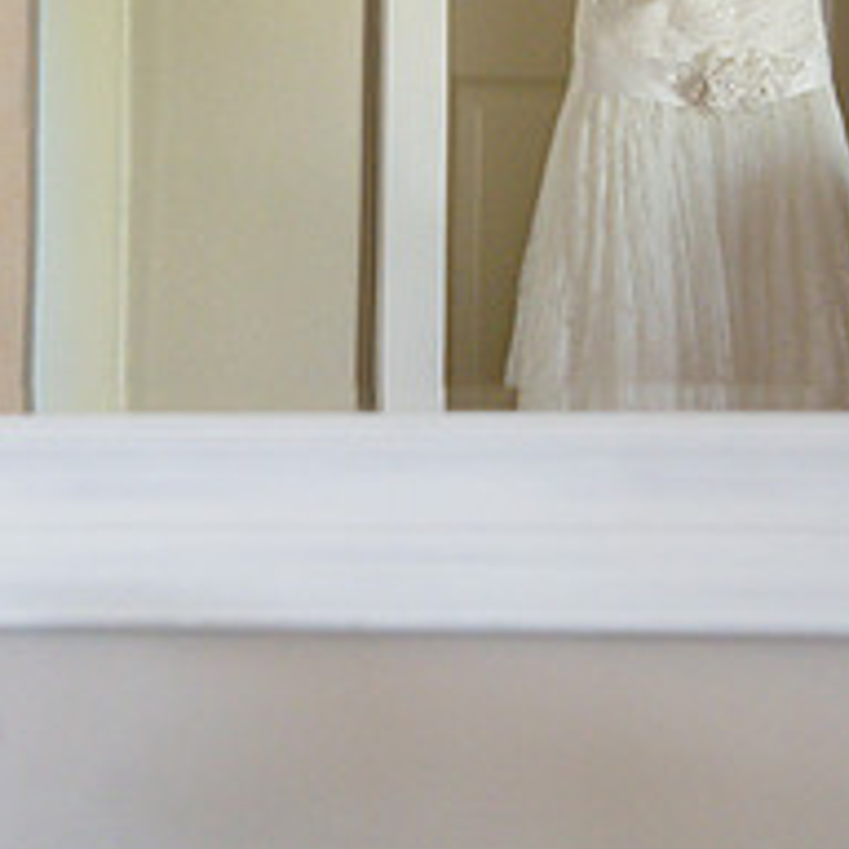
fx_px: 3913
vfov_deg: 12.3
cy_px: 99
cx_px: 424
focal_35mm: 141
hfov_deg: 12.4
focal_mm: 55
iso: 1600
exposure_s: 1/320
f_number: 4
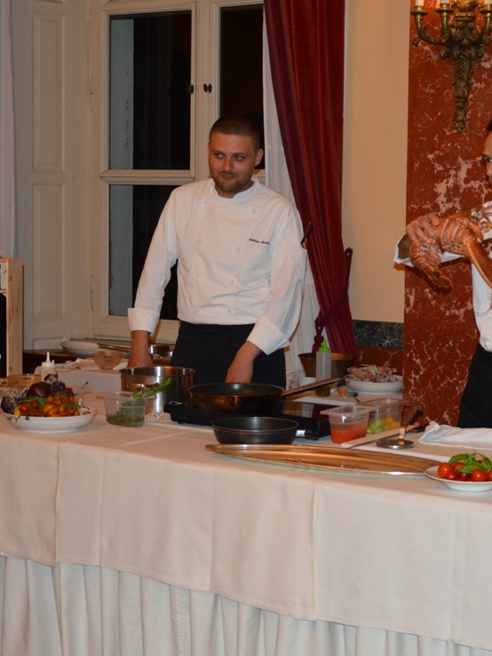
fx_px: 1251
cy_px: 327
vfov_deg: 29.4
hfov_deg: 21.9
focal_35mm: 66
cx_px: 403
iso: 450
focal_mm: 30
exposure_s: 1/60
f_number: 4.2
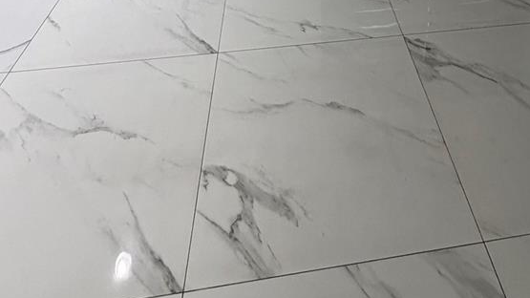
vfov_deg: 24.3
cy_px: -187
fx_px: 464
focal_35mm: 33
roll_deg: -0.6
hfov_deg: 58.6
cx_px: 338
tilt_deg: -14.2
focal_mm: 2.22
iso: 320
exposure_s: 1/60
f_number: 2.2
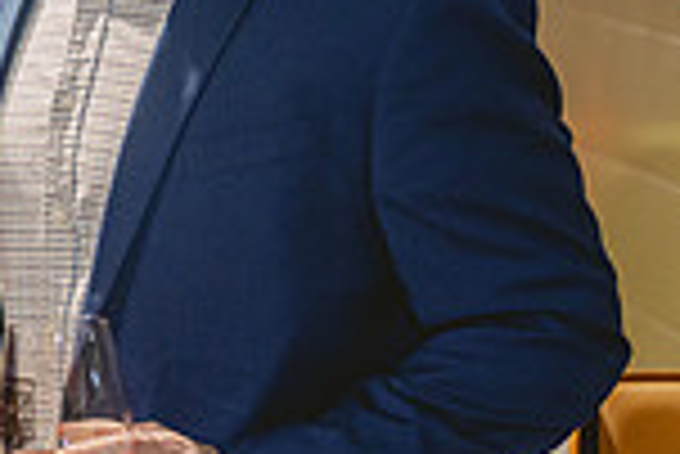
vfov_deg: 10.3
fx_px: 2533
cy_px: 198
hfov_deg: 14.1
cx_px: -396
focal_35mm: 134
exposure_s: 1/200
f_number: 2.8
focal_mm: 35
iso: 2500
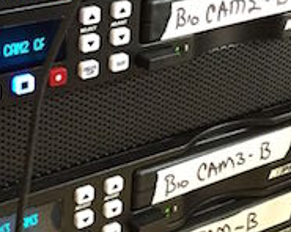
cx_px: 124
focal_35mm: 98
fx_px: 844
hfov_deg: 19.6
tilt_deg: -17.6
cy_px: 5
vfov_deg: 15.4
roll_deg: -2.4
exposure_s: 1/20
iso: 250
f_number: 2.2
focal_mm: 4.15
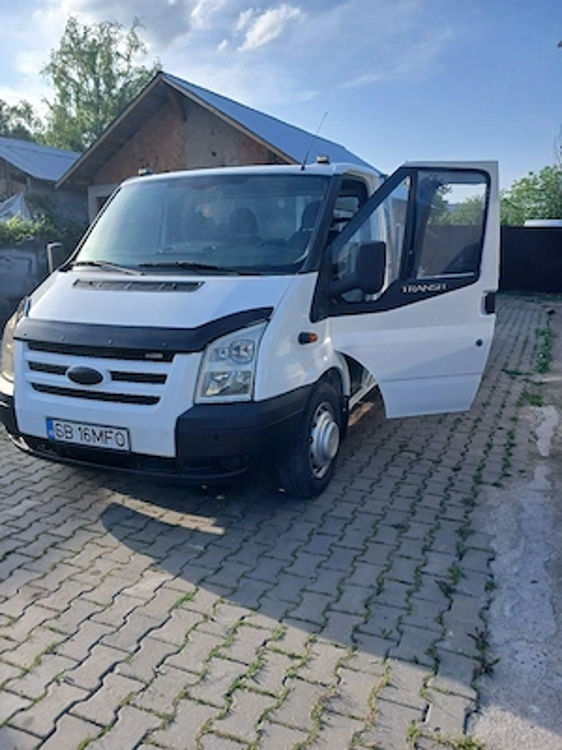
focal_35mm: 27
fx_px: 584
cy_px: 375
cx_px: 281
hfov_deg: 51.4
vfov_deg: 65.3
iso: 20
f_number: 1.8
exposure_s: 1/250
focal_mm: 3.98
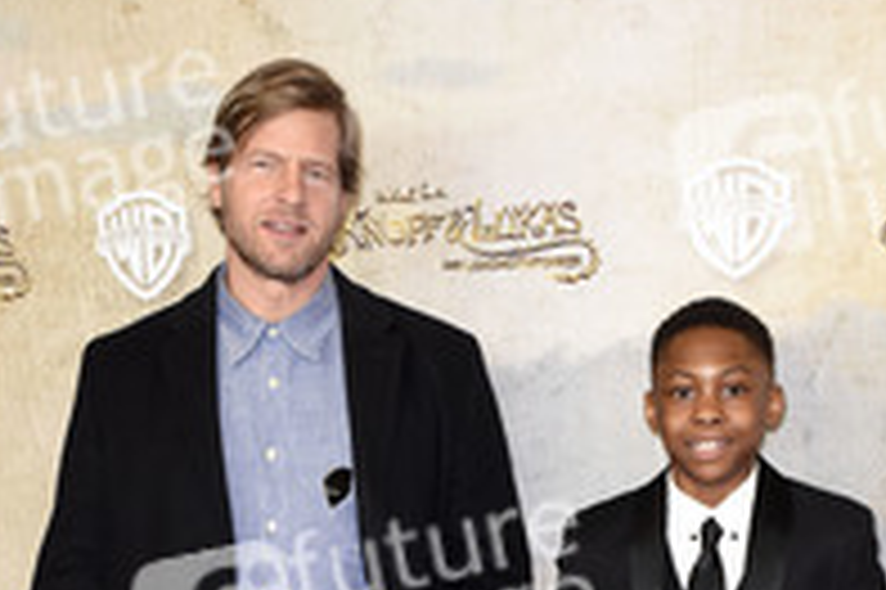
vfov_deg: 10.9
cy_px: 833
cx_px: 495
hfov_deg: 16.8
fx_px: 3000
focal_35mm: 122
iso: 640
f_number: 6.3
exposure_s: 1/100
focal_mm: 40
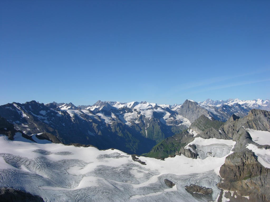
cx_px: 135
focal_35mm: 35
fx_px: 273
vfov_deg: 40.7
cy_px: 101
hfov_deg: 52.6
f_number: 6.3
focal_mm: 8.9
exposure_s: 1/294
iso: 50
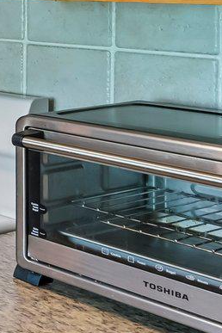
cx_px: -498
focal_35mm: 74
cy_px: -15
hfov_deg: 10.4
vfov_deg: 25.7
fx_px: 684
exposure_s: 1/3.33
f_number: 8
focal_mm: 14
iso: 400
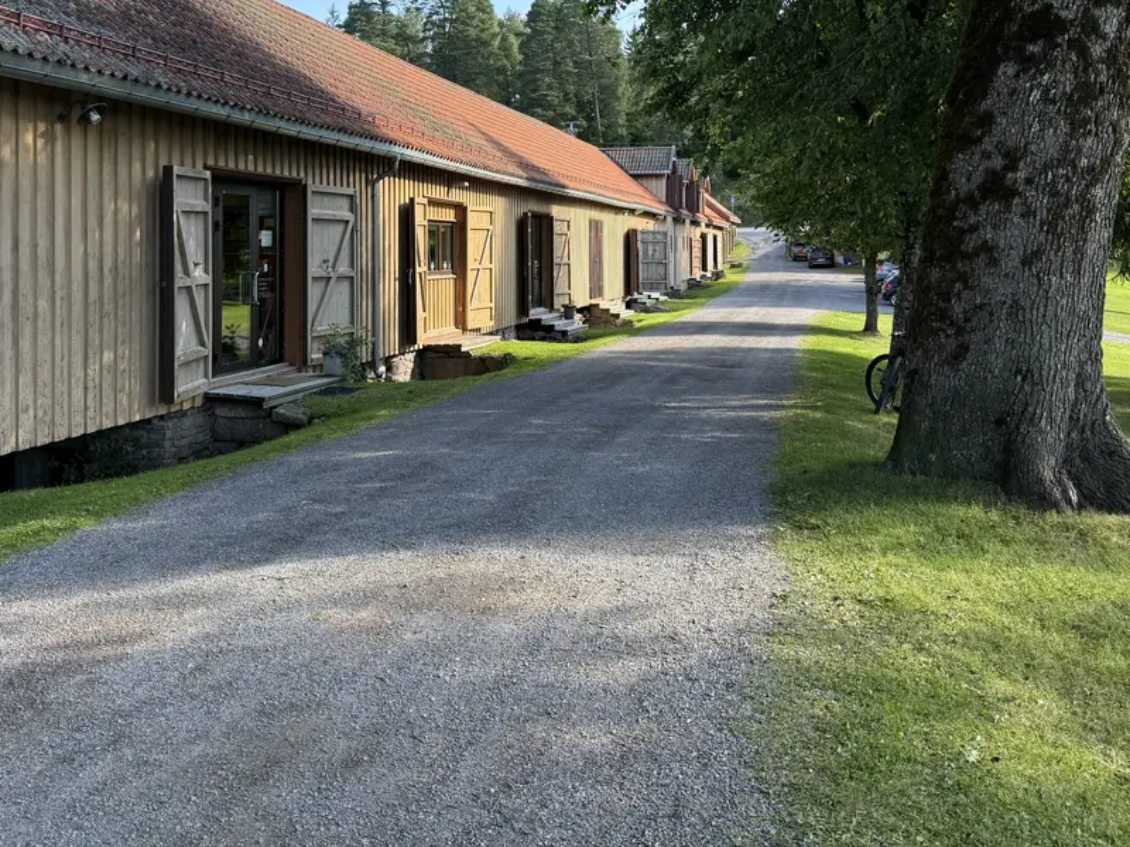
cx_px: 573
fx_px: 1175
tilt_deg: +1.0
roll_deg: +0.1
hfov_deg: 51.4
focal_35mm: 36
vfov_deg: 38.6
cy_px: 213
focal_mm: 6.76
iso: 100
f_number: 1.78
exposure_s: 1/780
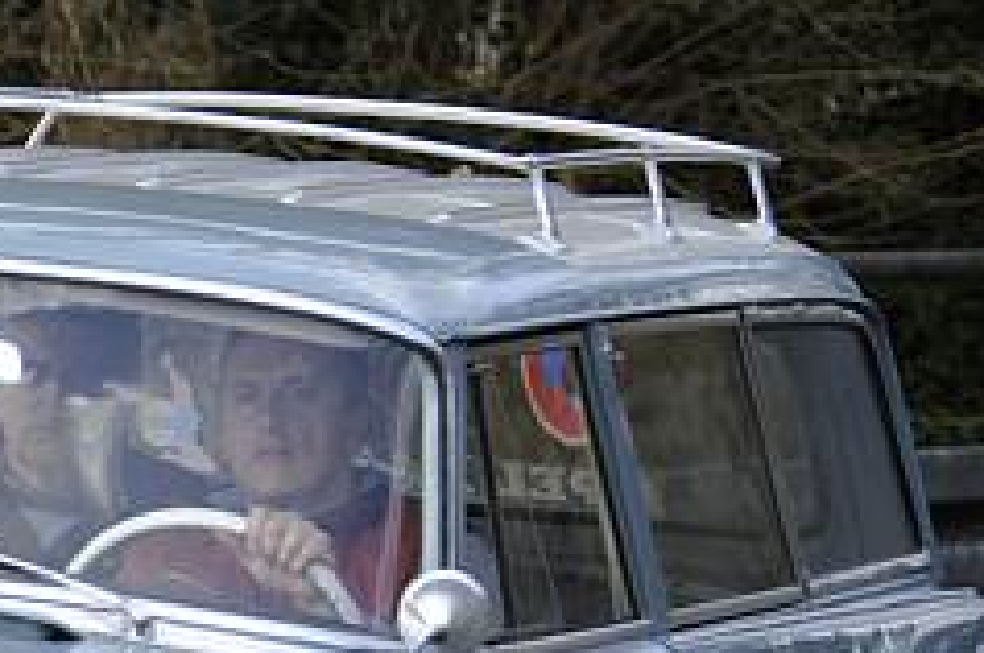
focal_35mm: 589
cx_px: -161
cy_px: 827
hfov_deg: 3.5
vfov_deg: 2.3
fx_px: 16077
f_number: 5
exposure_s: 1/500
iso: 320
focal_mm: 175
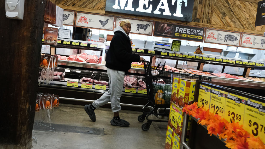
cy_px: 68
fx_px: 260
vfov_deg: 32.0
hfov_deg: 54.0
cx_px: 132
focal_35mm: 37
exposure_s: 1/350
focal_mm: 23
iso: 2500
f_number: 4
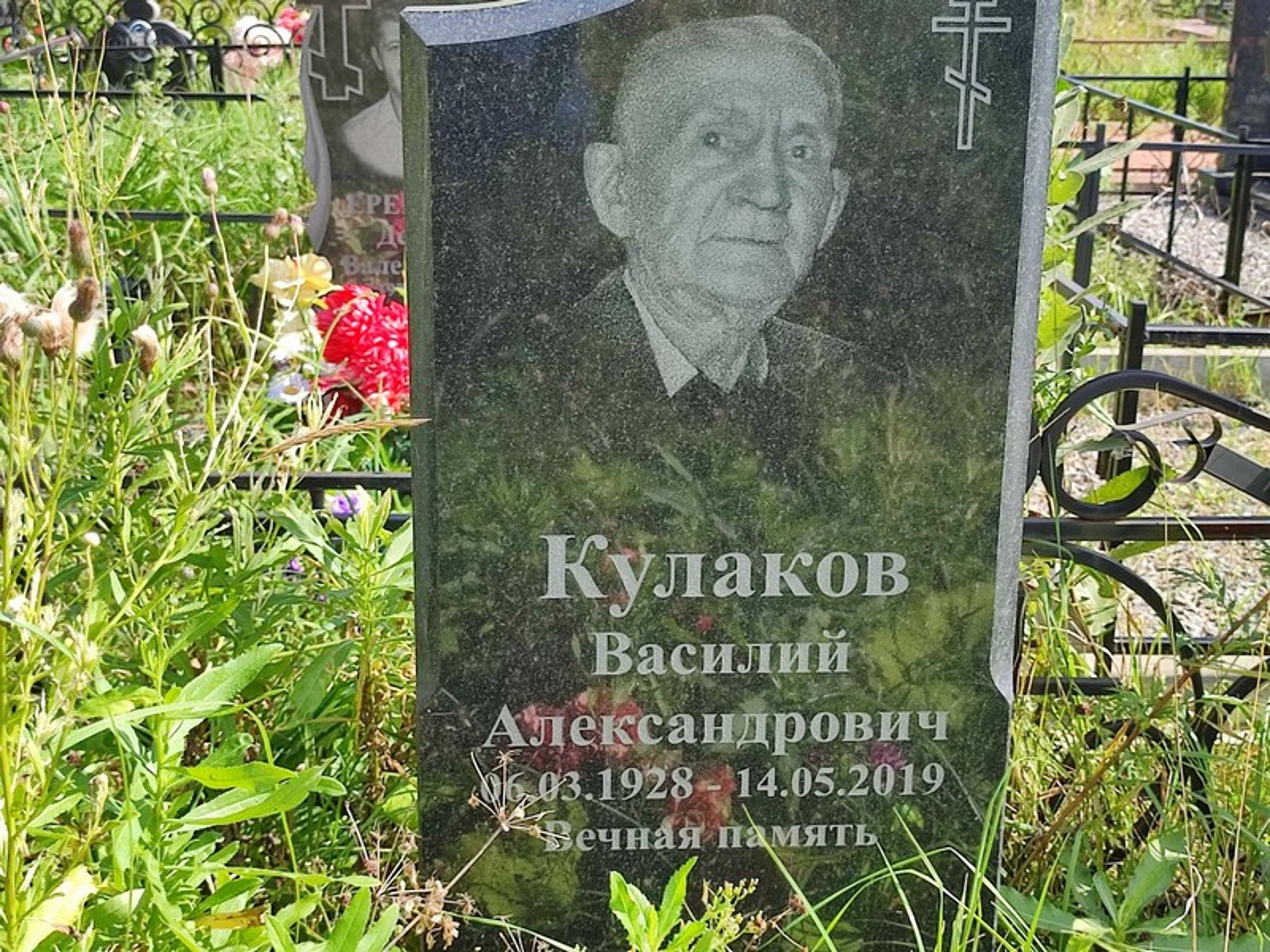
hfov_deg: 69.4
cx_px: 635
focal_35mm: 25
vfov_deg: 54.9
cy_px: 476
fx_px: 917
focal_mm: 6.04
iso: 50
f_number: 1.9
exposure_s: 1/306
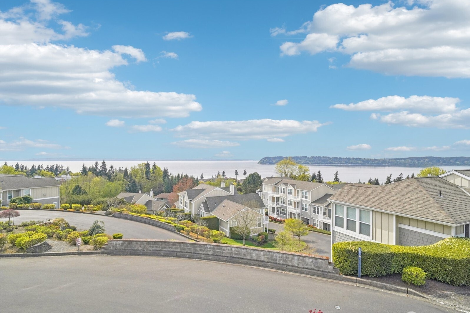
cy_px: 164
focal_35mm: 17
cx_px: 226
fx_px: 222
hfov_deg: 93.2
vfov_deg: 70.4
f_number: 8
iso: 1600
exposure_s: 1/3200
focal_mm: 16
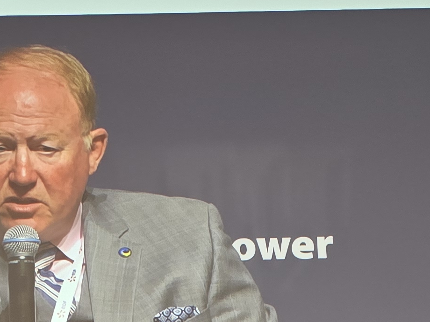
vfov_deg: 13.3
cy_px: 581
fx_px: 1242
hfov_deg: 19.0
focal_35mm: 100
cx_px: -13
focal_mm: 6.3
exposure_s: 1/50
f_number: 1.7
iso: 100
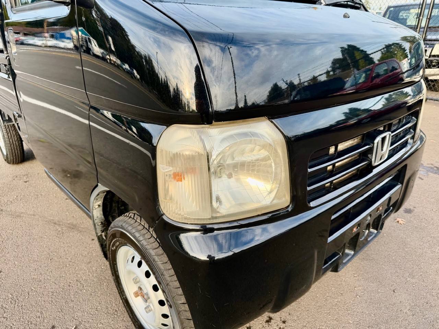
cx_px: 220
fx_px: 304
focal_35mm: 24
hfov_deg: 71.6
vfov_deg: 56.8
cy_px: 164
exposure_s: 1/539
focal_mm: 6.76
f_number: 1.78
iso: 80
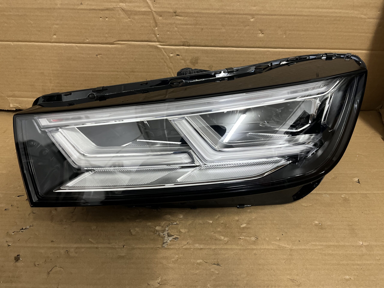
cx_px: 192
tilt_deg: -35.6
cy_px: 144
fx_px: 288
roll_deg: -0.4
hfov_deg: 67.3
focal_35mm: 26
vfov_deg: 53.1
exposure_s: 1/50
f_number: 1.6
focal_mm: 5.1
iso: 320
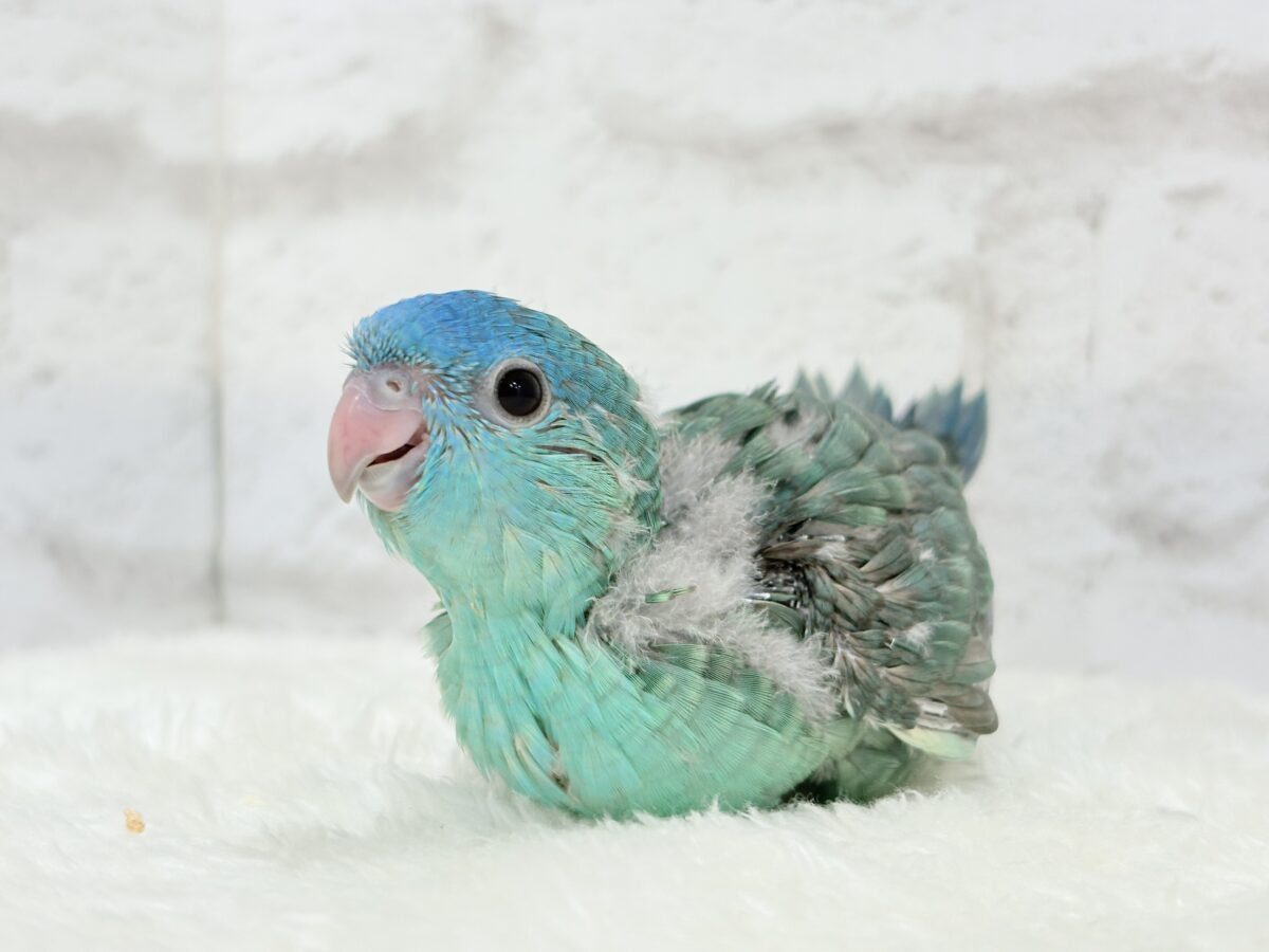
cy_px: 476
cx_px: 634
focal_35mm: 52
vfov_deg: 28.0
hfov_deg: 36.8
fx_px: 1906
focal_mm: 5.96
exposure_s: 1/50
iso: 40
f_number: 1.6
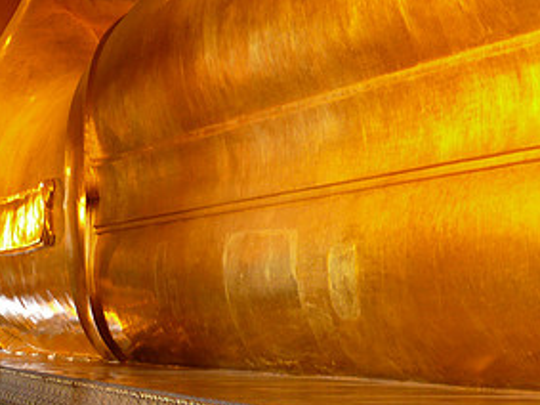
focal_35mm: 86
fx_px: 1341
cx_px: 330
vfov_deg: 17.1
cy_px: 108
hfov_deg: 22.7
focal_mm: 8.9
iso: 200
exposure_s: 1/13
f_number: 2.8
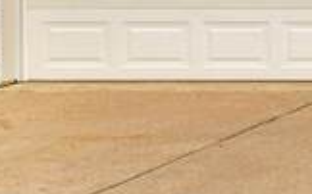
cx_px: 790
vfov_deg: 10.4
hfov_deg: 12.6
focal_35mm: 121
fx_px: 1028
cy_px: -105
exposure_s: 1/320
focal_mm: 10
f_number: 7.1
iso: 100
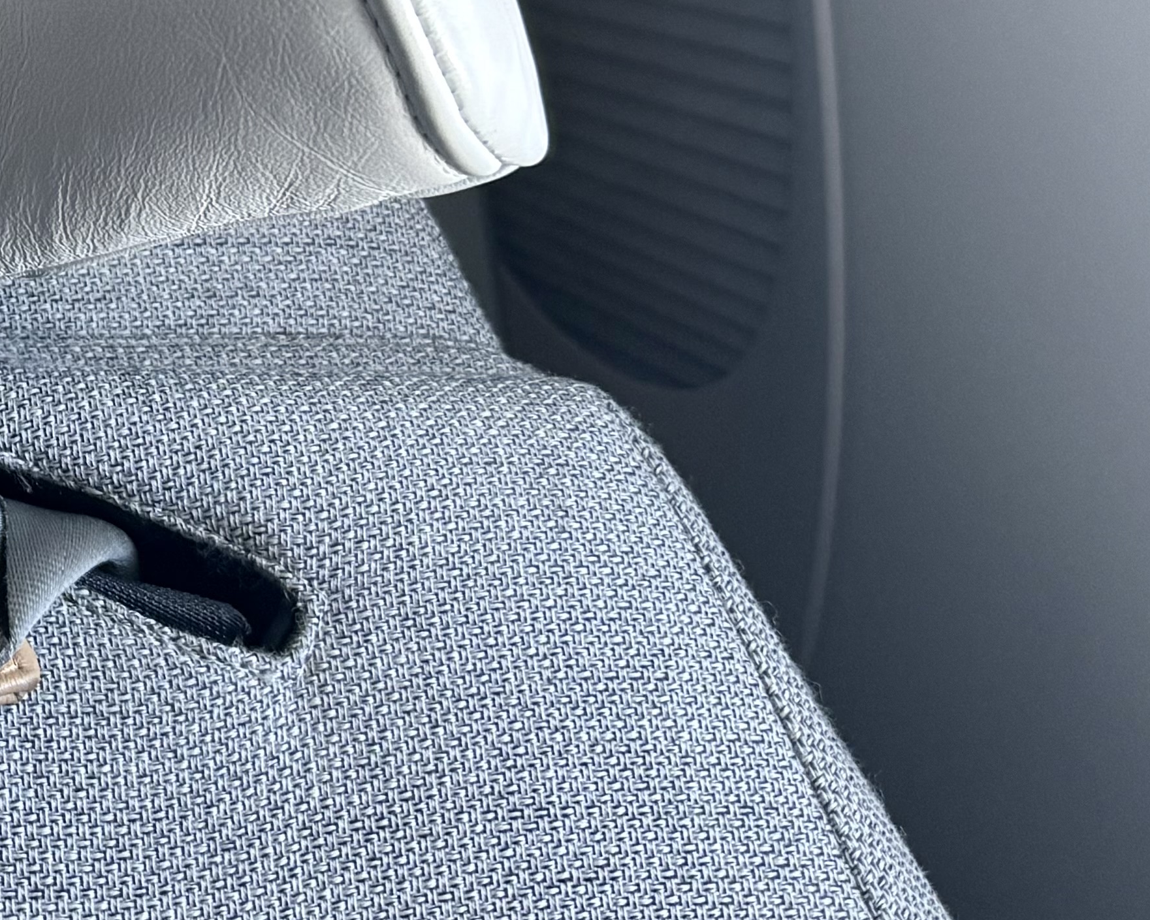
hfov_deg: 21.7
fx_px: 2587
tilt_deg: -8.7
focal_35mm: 76
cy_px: 27
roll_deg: +0.0
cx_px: -488
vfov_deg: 19.6
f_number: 1.78
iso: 200
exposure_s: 1/84
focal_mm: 6.76
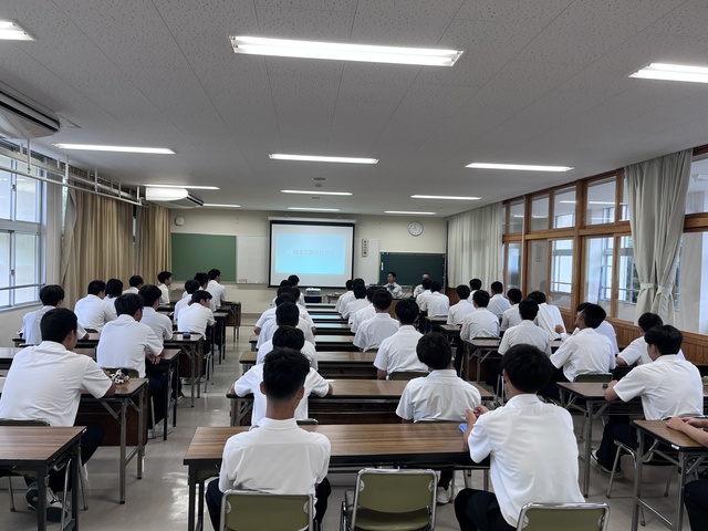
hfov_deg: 67.3
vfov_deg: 53.1
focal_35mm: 26
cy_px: 266
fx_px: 532
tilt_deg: -3.6
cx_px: 354
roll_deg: +0.0
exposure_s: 1/120
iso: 64
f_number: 1.6
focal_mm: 5.1
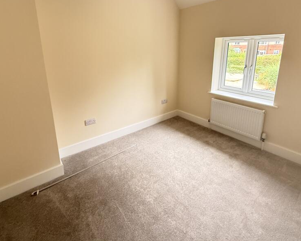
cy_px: 88
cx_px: 157
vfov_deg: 69.5
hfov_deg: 83.2
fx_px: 169
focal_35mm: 19
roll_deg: +0.9
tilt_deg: -13.1
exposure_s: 1/70
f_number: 2.2
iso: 320
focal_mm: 2.22
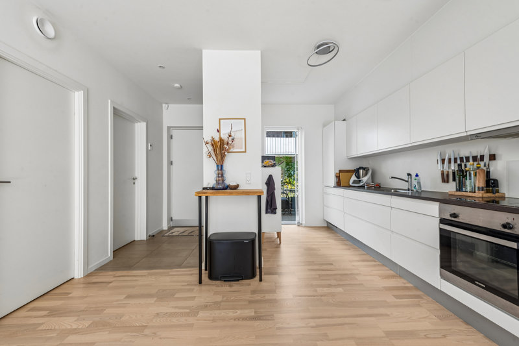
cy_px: 173
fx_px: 202
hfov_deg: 104.3
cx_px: 260
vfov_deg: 81.2
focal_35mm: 14
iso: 200
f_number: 10
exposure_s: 1/20
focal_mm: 14
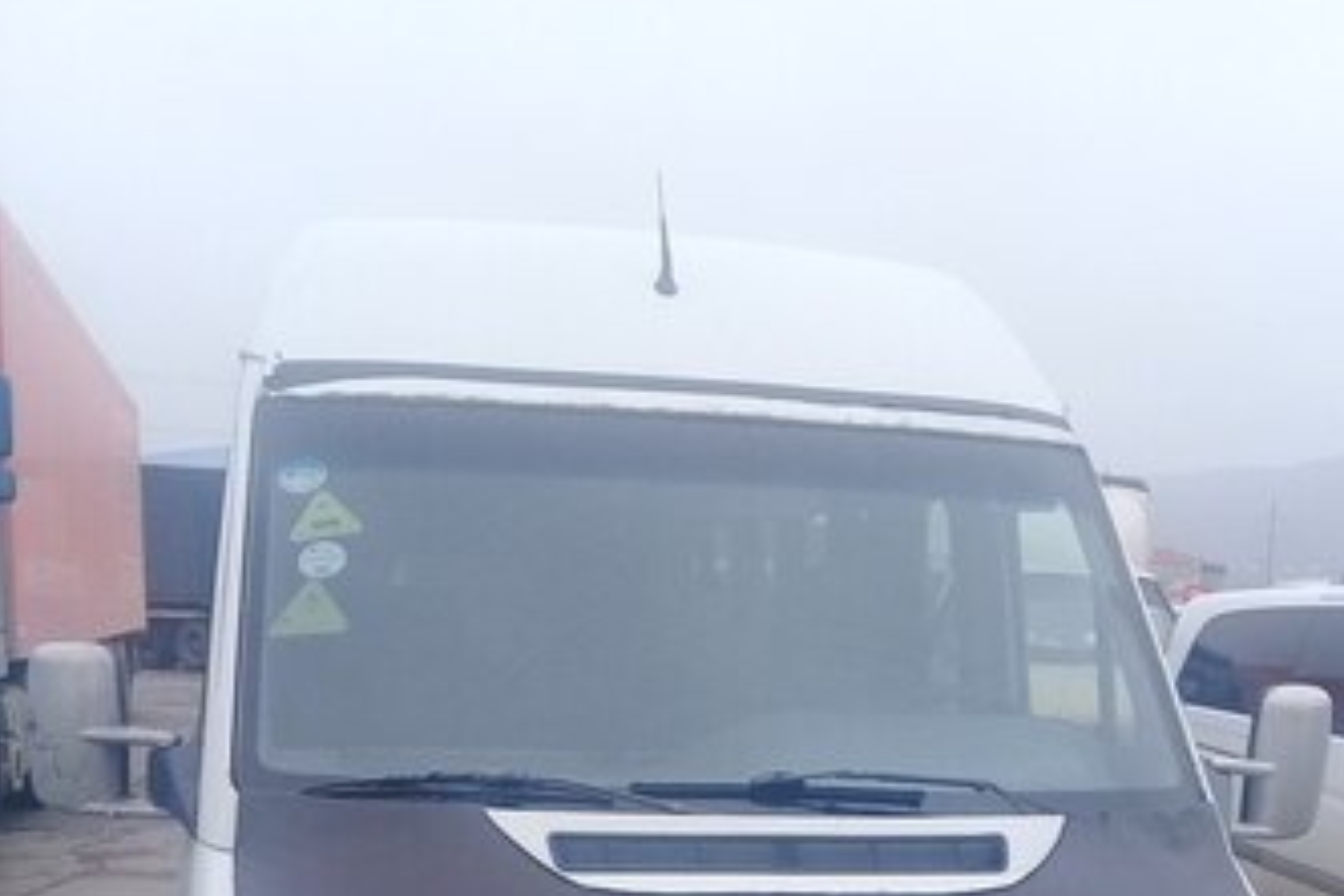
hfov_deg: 41.1
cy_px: 973
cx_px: 747
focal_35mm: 48
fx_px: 1792
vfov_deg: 26.0
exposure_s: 1/799
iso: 50
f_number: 2.2
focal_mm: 3.3
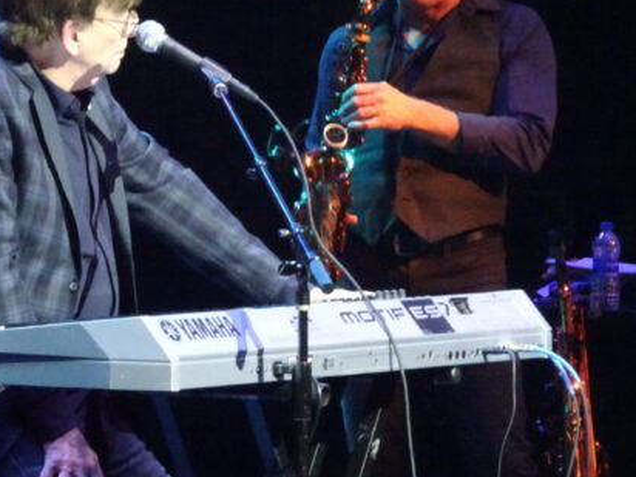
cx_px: 242
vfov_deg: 4.3
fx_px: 6339
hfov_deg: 5.7
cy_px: 161
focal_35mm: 345
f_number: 6.3
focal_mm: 43.45
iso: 3200
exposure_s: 1/20
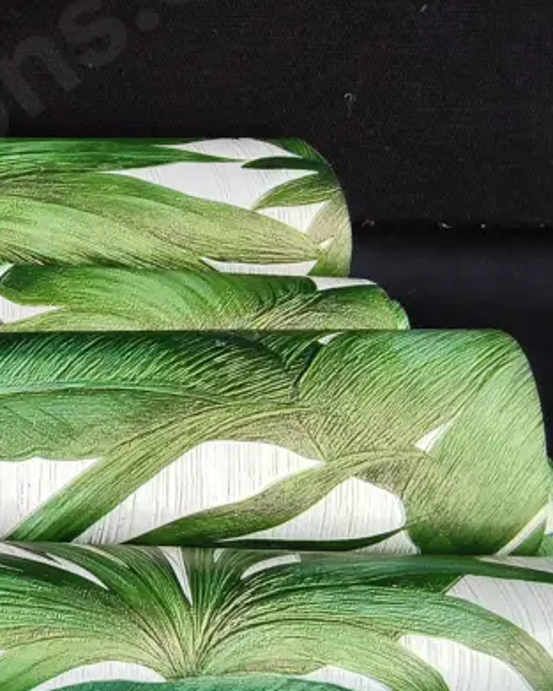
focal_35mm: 69
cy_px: 339
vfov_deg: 27.5
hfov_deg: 19.0
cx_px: -320
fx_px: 1411
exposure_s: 1/100
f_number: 2
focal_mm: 2.87
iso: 50
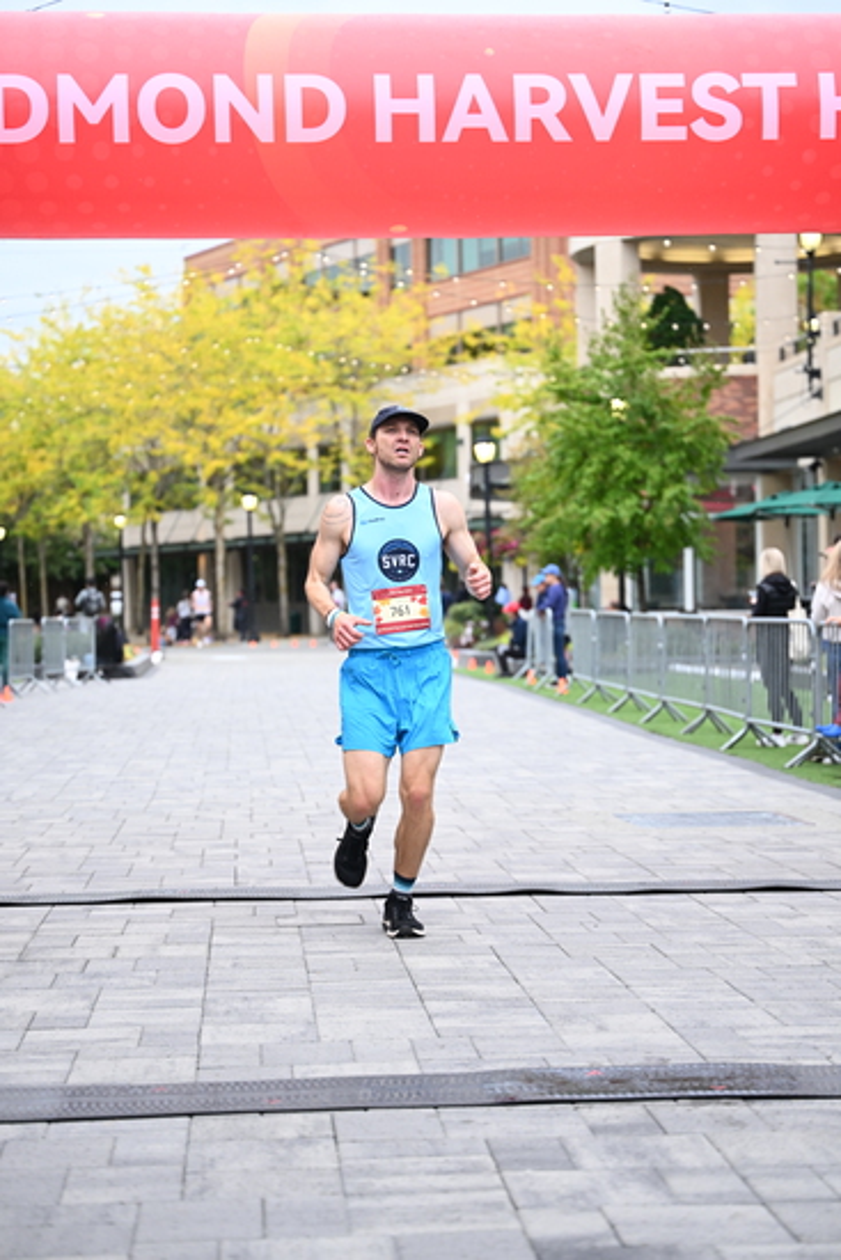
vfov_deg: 28.8
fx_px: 2451
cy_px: 630
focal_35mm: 70
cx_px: 420
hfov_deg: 19.5
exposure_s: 1/1250
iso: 1250
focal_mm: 70
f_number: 2.8
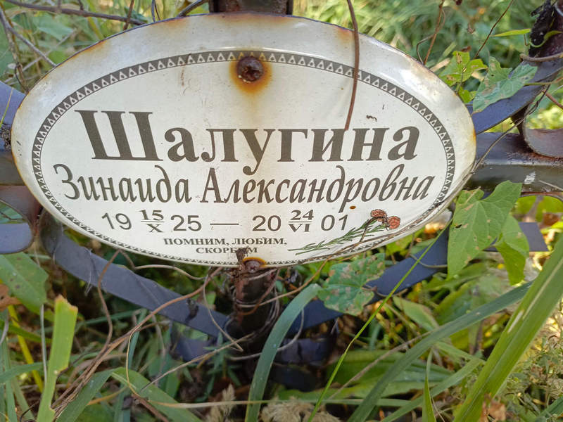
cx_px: 282
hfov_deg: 69.4
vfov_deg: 54.9
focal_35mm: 25
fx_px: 407
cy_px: 211
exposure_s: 1/112
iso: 112
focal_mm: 4.76
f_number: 1.69
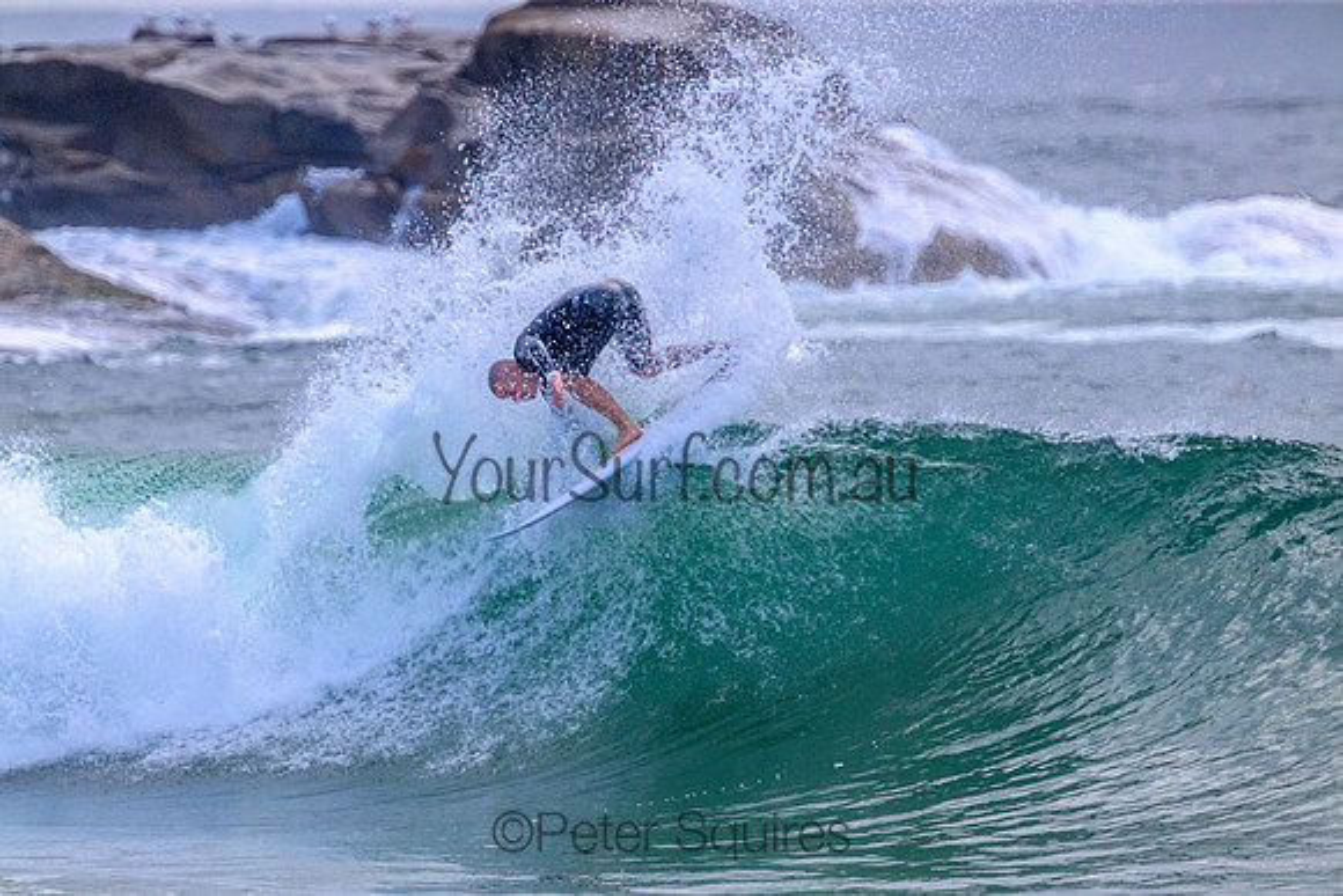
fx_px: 29850
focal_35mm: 800
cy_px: 448
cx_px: 672
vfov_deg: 1.7
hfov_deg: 2.6
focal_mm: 800
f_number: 11
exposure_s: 1/1600
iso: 2500
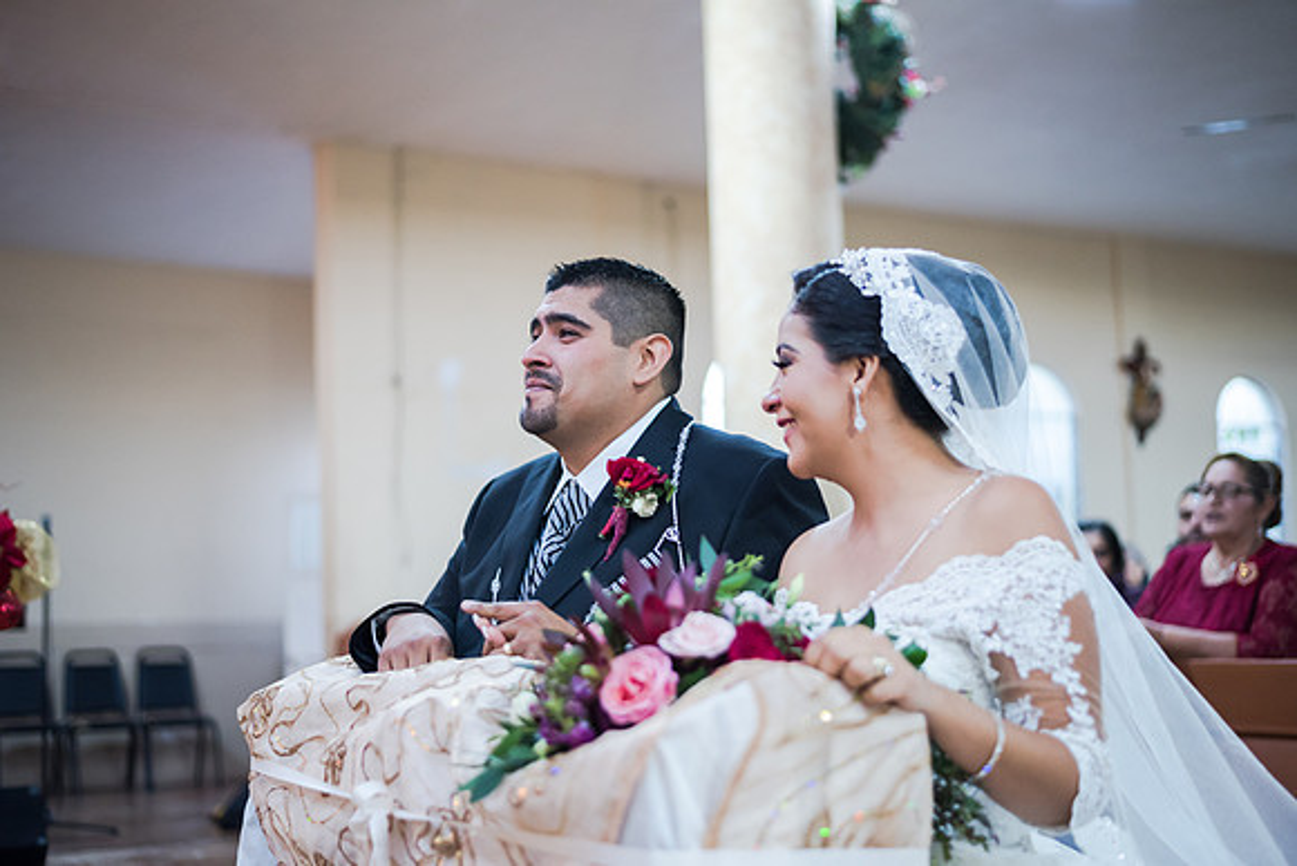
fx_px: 1802
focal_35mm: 50
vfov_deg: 27.0
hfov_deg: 39.6
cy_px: 433
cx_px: 648
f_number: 1.8
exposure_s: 1/160
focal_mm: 50
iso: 1600
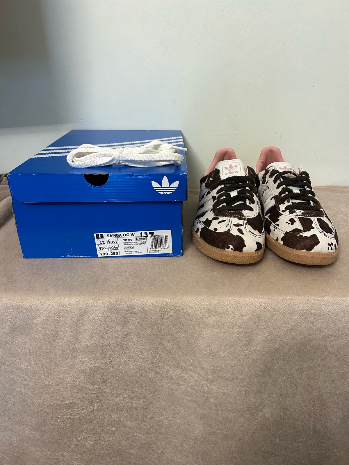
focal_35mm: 26
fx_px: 350
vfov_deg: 67.3
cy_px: 232
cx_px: 174
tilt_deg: -24.6
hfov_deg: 53.1
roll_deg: +0.4
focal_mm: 5.7
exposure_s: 1/50
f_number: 1.5
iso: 160
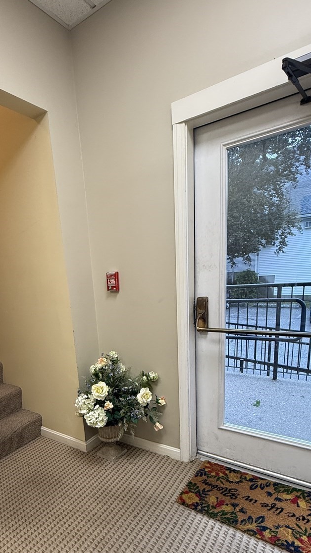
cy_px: 356
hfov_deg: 53.1
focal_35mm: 21
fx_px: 308
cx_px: 118
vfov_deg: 81.8
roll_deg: +4.0
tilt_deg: -14.7
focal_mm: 2.22
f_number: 2.2
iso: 200
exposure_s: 1/120
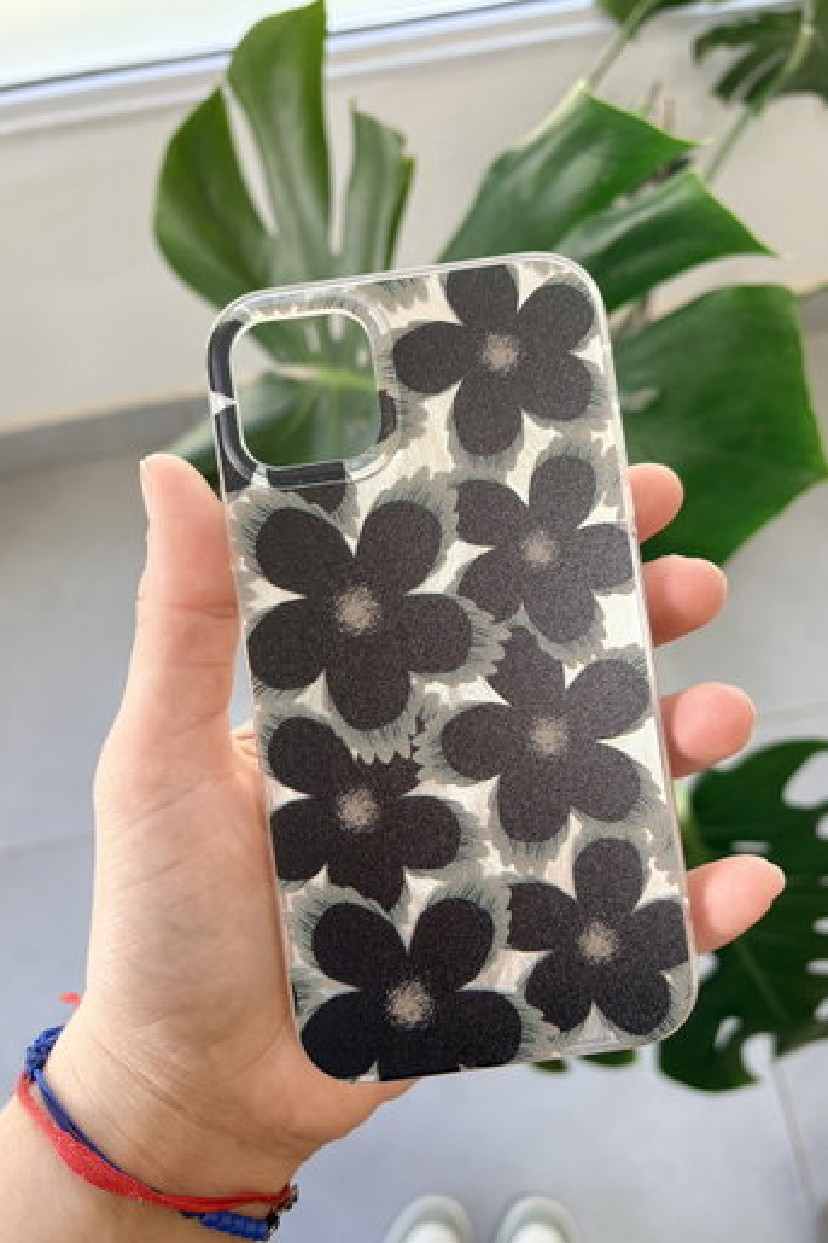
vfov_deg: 65.5
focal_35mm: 28
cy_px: 624
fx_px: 967
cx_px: 418
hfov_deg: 46.4
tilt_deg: -66.7
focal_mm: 5.96
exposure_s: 1/121
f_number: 1.6
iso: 100
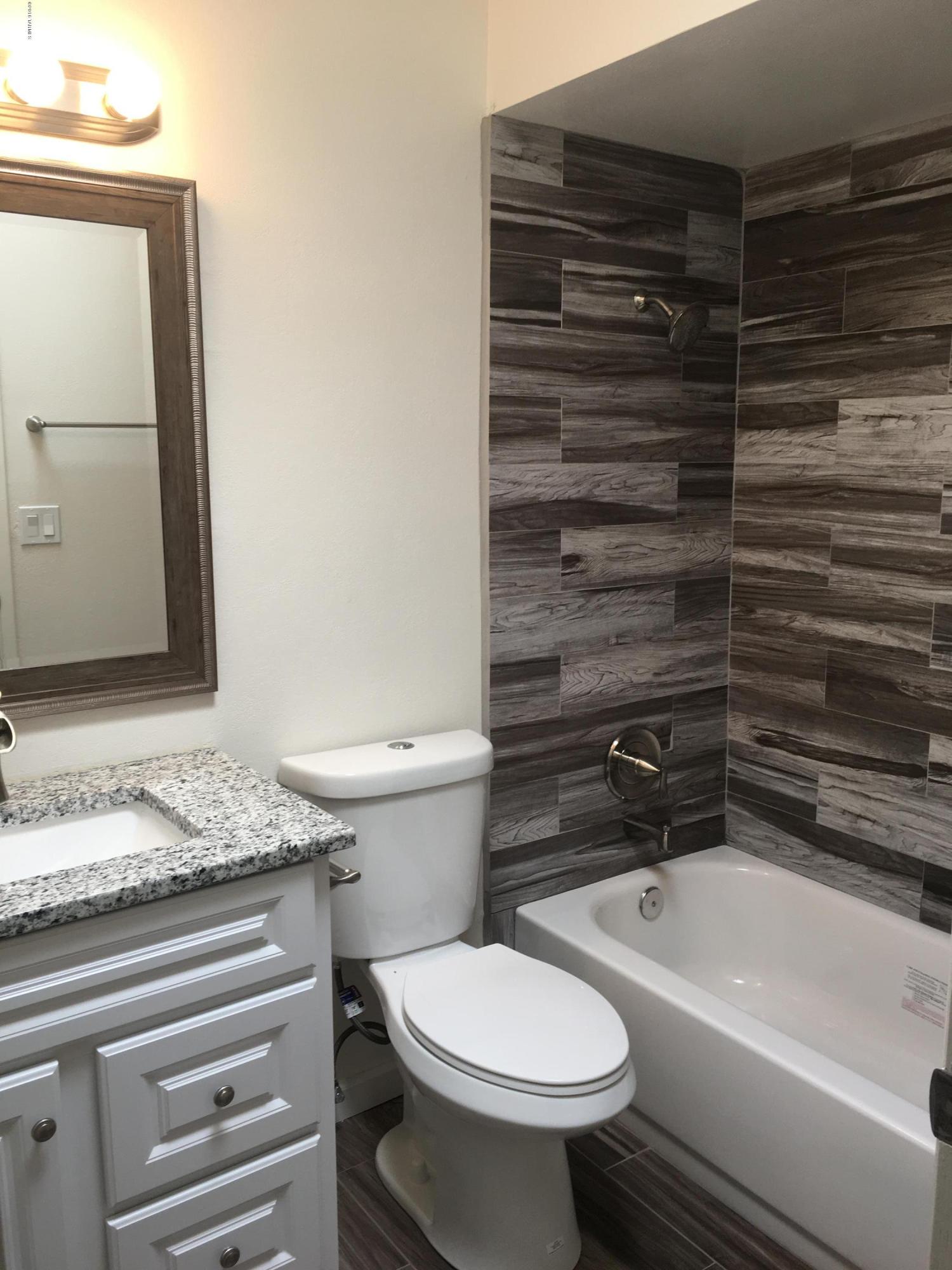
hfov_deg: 48.2
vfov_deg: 61.7
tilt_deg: -9.7
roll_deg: -0.1
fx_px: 1063
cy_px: 635
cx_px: 476
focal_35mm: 29
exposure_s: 1/60
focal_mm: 4.15
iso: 32
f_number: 2.2
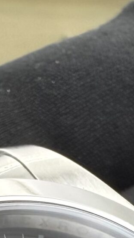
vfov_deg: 15.3
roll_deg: -7.3
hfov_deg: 10.0
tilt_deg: -28.6
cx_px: 27
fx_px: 764
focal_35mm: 121
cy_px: 427
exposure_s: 1/227
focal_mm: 2.22
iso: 64
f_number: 2.2
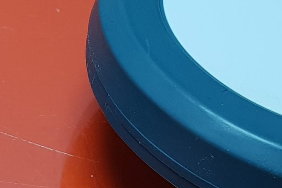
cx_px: 28
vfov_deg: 11.9
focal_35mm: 115
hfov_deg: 17.5
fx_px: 901
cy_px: 50
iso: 160
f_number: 2.4
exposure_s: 1/50
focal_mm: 4.3
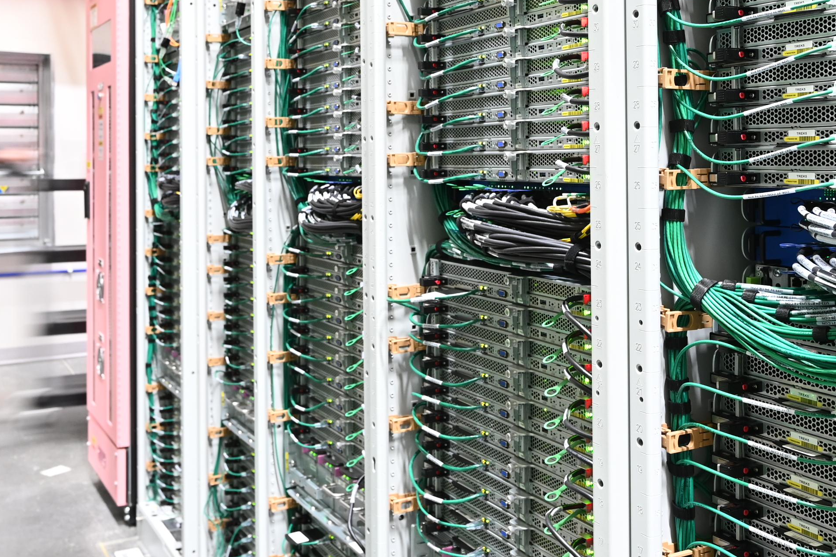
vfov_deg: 31.9
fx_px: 956
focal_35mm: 41
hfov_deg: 47.1
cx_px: 355
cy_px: 136
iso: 800
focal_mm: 17.5
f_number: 4
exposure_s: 1/10
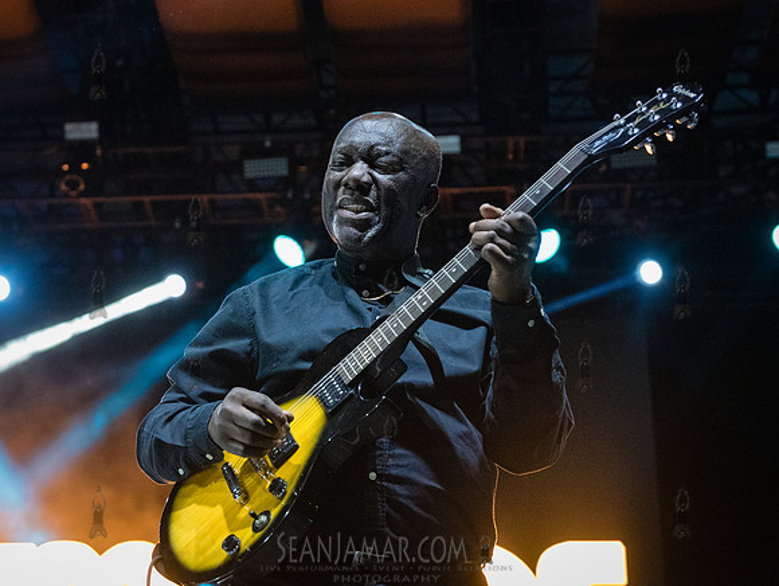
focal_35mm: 80
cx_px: 302
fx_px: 1796
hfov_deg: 24.4
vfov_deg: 18.5
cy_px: 217
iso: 6400
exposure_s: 1/320
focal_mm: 55
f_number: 3.5
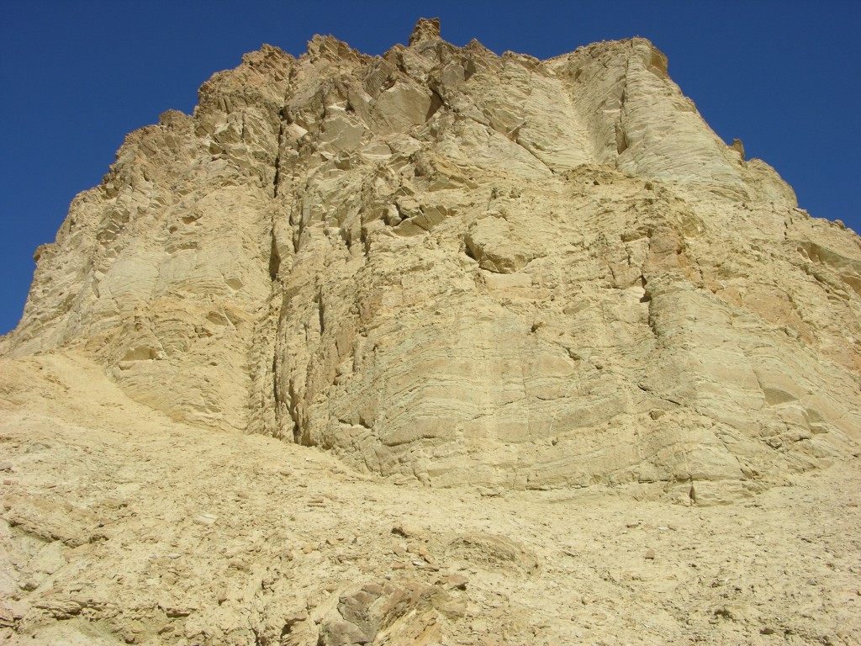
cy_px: 323
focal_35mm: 35
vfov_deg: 40.7
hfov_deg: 52.6
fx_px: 871
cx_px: 430
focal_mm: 8.9
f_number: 7.1
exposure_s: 1/271
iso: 50
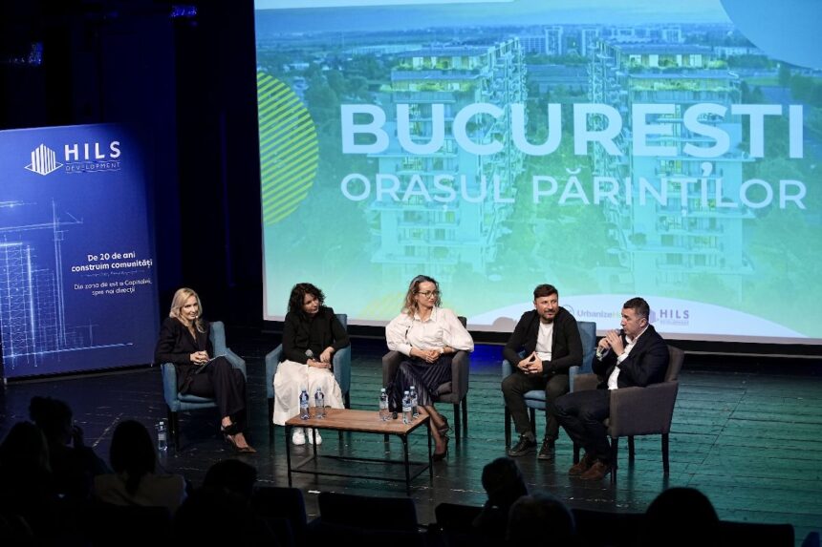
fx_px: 1598
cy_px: 274
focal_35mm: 70
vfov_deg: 19.4
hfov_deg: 28.8
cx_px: 411
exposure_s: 1/80
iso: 1600
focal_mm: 70
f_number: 4
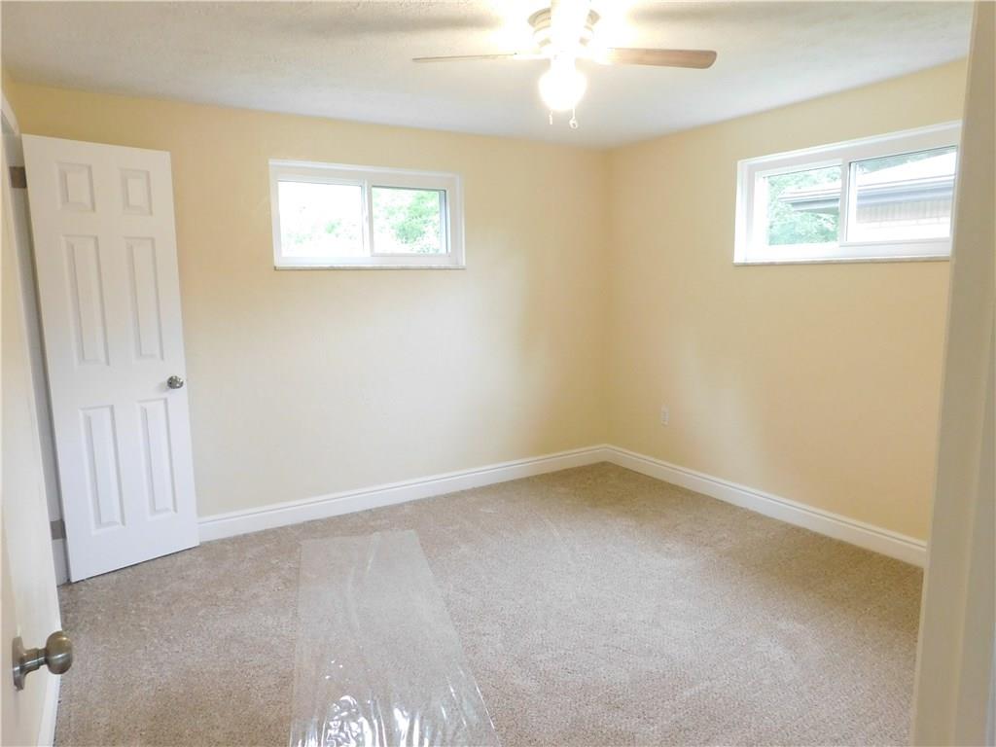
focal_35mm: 23
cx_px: 498
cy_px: 374
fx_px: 662
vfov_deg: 58.9
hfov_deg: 73.9
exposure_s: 1/30
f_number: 3
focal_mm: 4
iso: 320
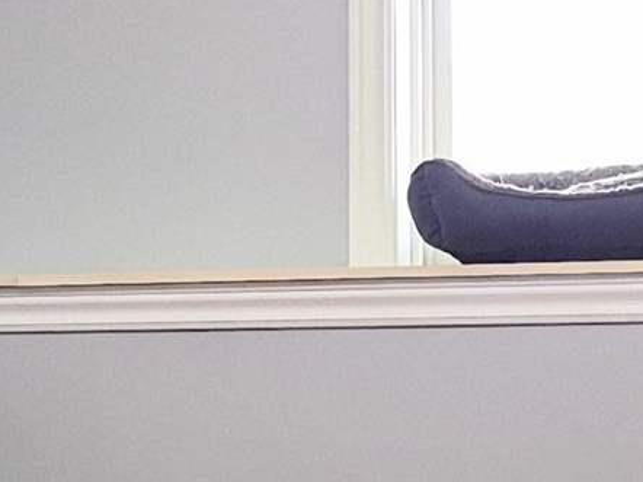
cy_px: 344
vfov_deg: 9.3
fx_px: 2970
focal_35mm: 160
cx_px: 255
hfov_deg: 12.3
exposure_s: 1/120
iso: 320
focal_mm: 5.4
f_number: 1.8
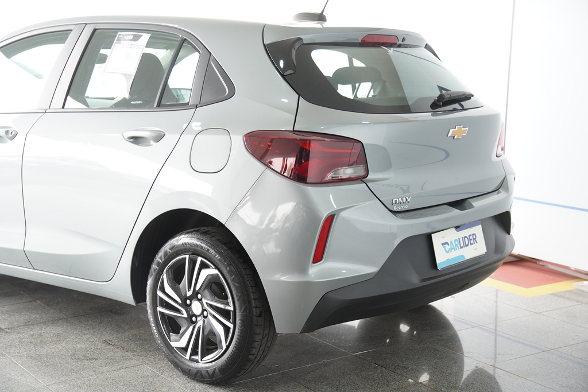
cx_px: 294
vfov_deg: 25.8
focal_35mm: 52
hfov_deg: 37.8
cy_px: 196
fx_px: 858
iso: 200
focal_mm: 35
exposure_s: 1/60
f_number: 2.8
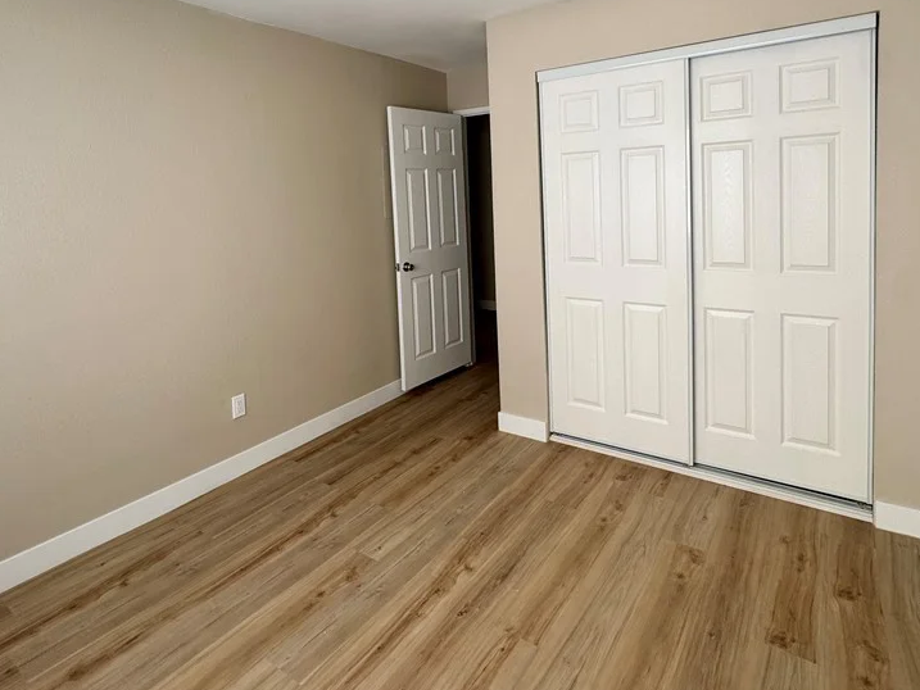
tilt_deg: -3.7
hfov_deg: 81.7
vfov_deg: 64.2
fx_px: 532
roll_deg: +2.1
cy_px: 227
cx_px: 477
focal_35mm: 20
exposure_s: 1/298
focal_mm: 2.22
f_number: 2.2
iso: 40
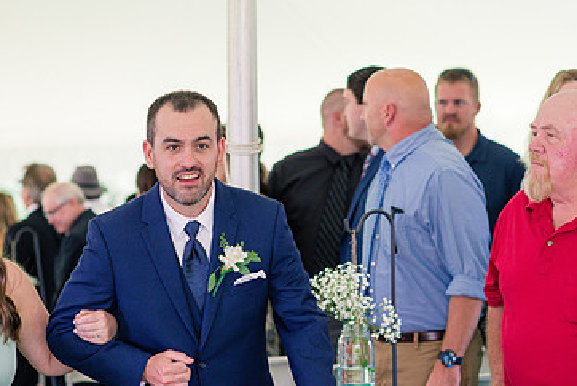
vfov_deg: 10.1
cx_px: 215
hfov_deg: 15.1
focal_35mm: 136
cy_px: 184
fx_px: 2181
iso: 500
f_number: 3.2
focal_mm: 85
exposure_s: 1/160
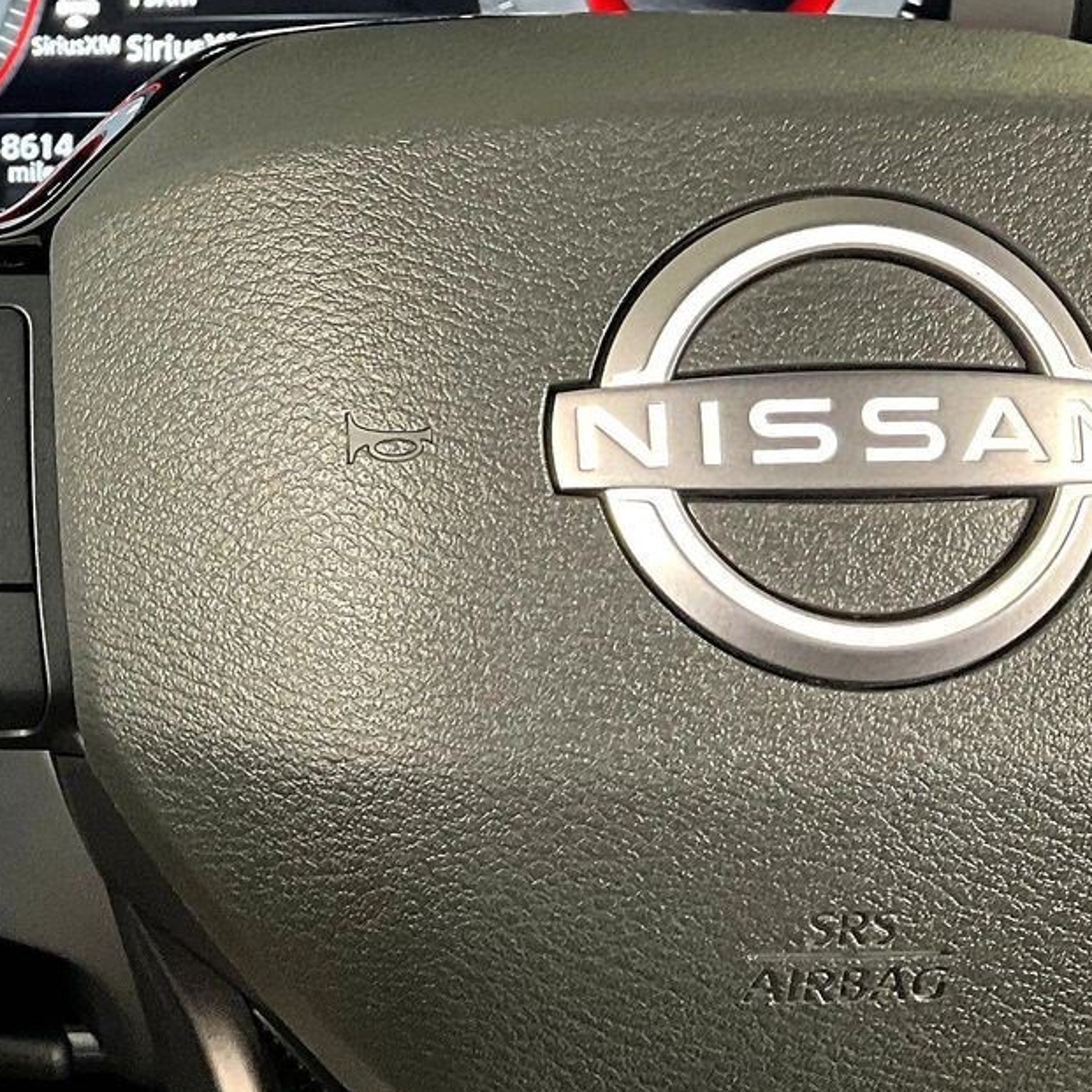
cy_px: 482
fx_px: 2356
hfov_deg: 24.0
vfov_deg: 26.1
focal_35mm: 66
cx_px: -181
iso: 200
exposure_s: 1/60
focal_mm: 3
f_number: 1.8
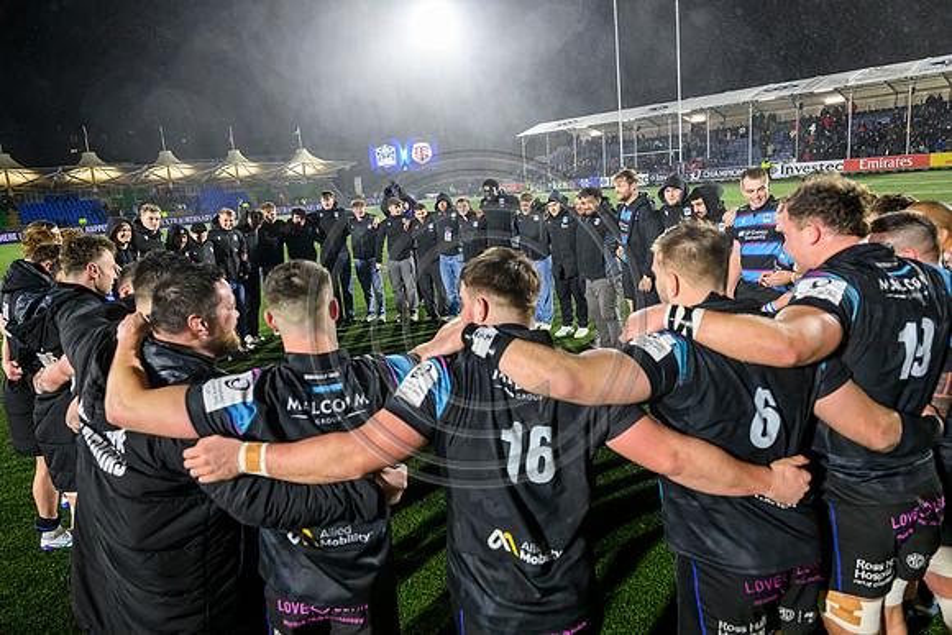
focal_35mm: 24
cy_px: 318
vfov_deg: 53.2
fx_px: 635
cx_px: 476
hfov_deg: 73.7
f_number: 4
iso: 6400
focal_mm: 24
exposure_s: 1/1000
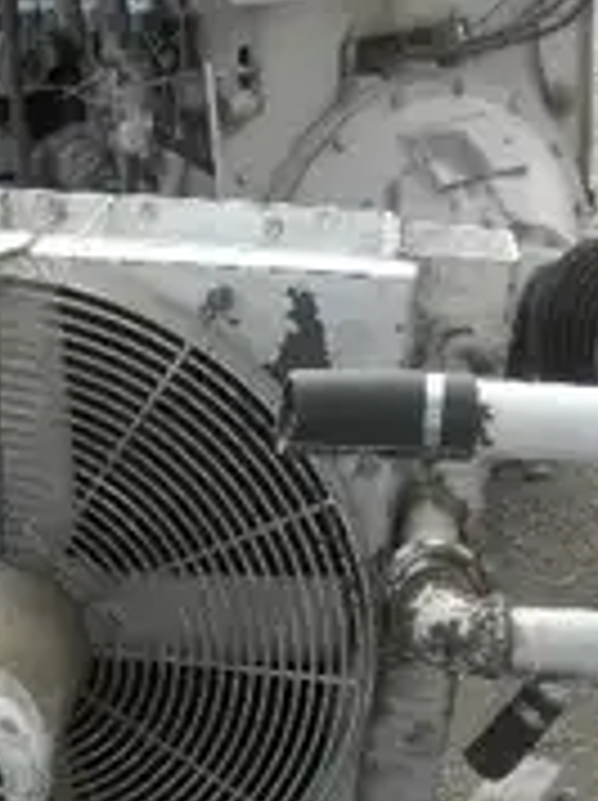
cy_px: 670
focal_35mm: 63
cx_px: 126
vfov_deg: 29.9
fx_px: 1455
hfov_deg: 22.9
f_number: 3
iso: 64
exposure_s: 1/320
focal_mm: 5
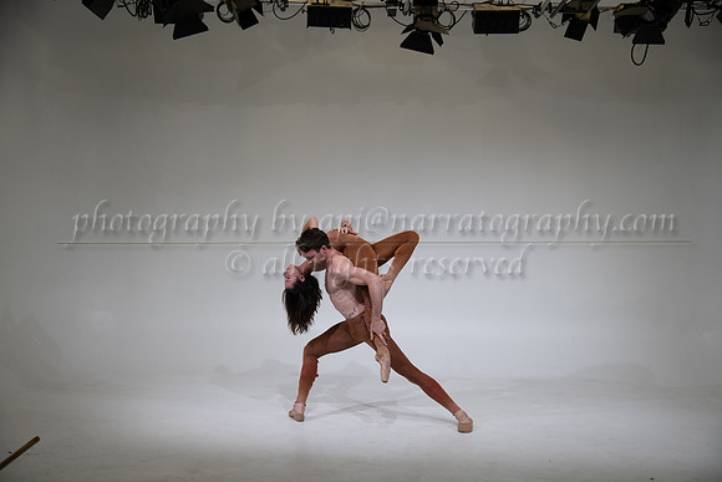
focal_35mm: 44
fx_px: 883
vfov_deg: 30.5
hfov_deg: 44.5
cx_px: 361
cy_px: 241
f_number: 4
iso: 400
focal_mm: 44
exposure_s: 1/250
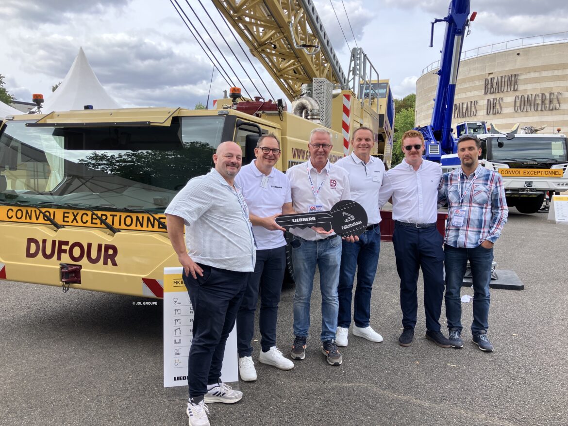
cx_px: 284
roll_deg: -1.5
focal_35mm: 28
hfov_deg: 63.4
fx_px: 460
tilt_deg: -5.2
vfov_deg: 49.8
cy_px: 213
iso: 32
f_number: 1.8
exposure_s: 1/631
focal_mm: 3.99
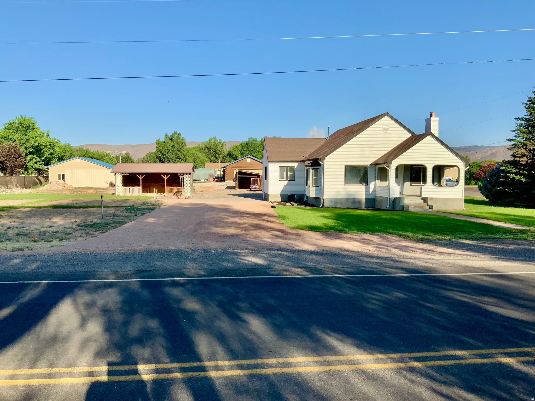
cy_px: 200
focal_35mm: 29
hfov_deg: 61.7
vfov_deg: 48.2
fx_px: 448
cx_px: 268
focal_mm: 3
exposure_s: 1/1848
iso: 16
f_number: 1.8
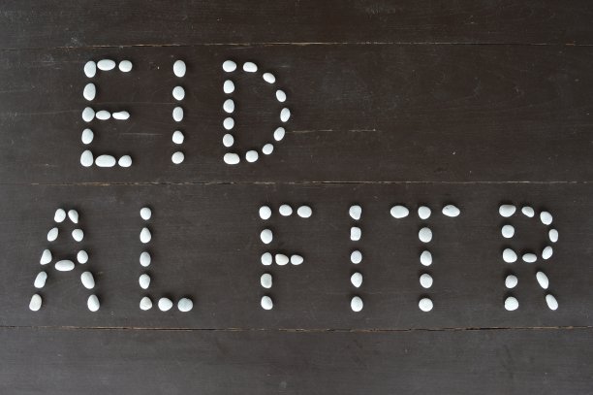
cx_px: 296
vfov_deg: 39.9
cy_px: 198
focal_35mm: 33
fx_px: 543
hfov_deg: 57.3
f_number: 8
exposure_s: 1/125
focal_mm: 22
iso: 250
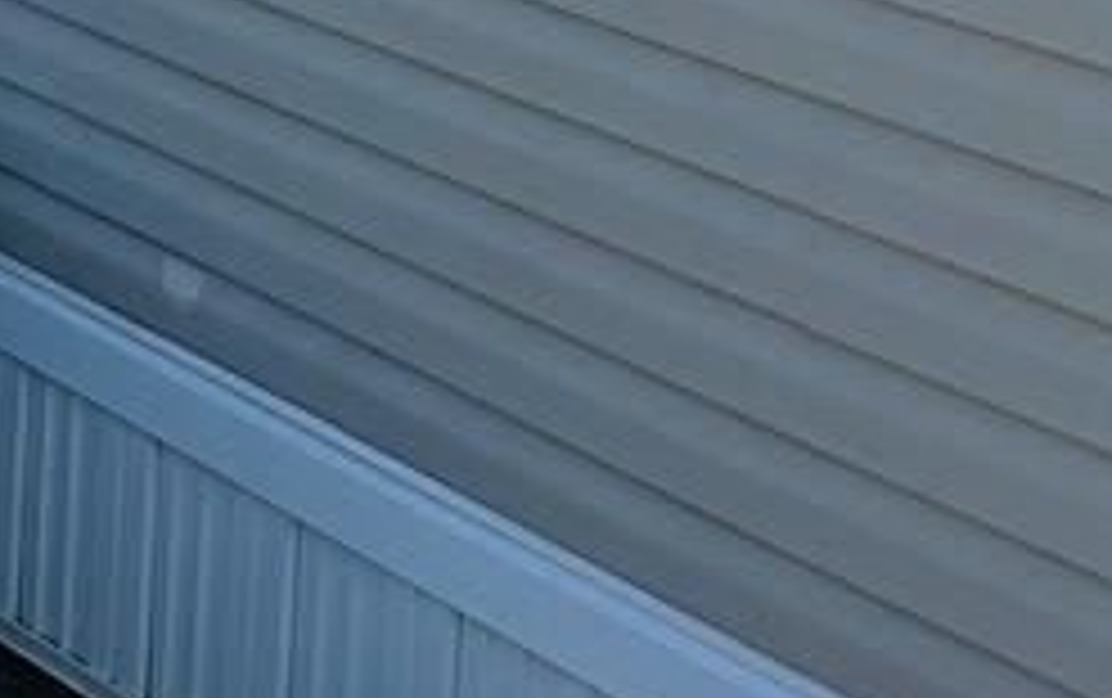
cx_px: -1387
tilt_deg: -5.7
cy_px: -504
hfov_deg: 11.4
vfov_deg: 8.1
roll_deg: -2.8
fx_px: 4794
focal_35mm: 158
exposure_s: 1/3155
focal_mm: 6.86
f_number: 1.78
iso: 80
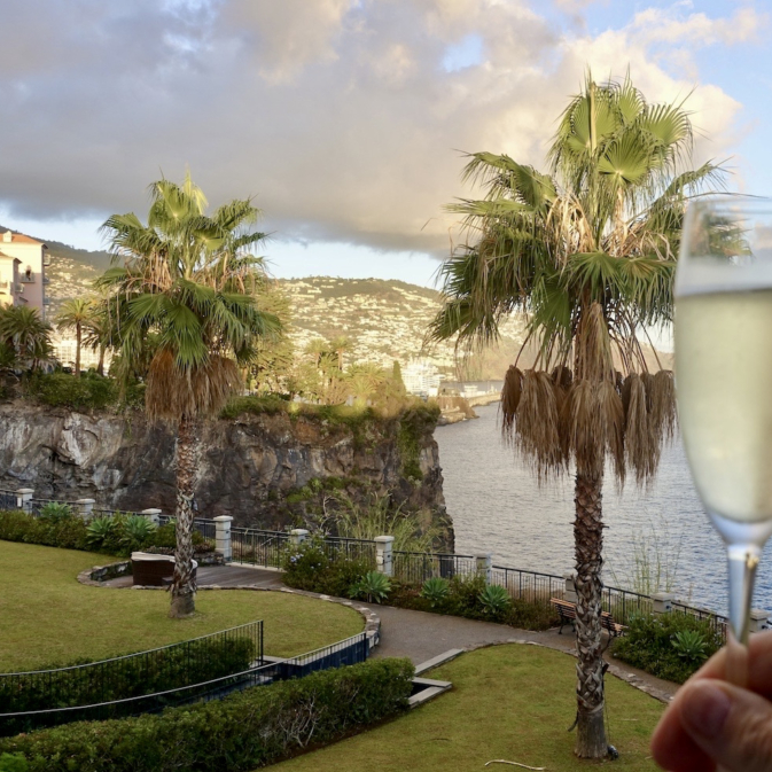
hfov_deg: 41.7
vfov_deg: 42.8
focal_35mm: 39
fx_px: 984
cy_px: 381
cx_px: 571
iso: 125
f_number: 5.6
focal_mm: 10.89
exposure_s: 1/80
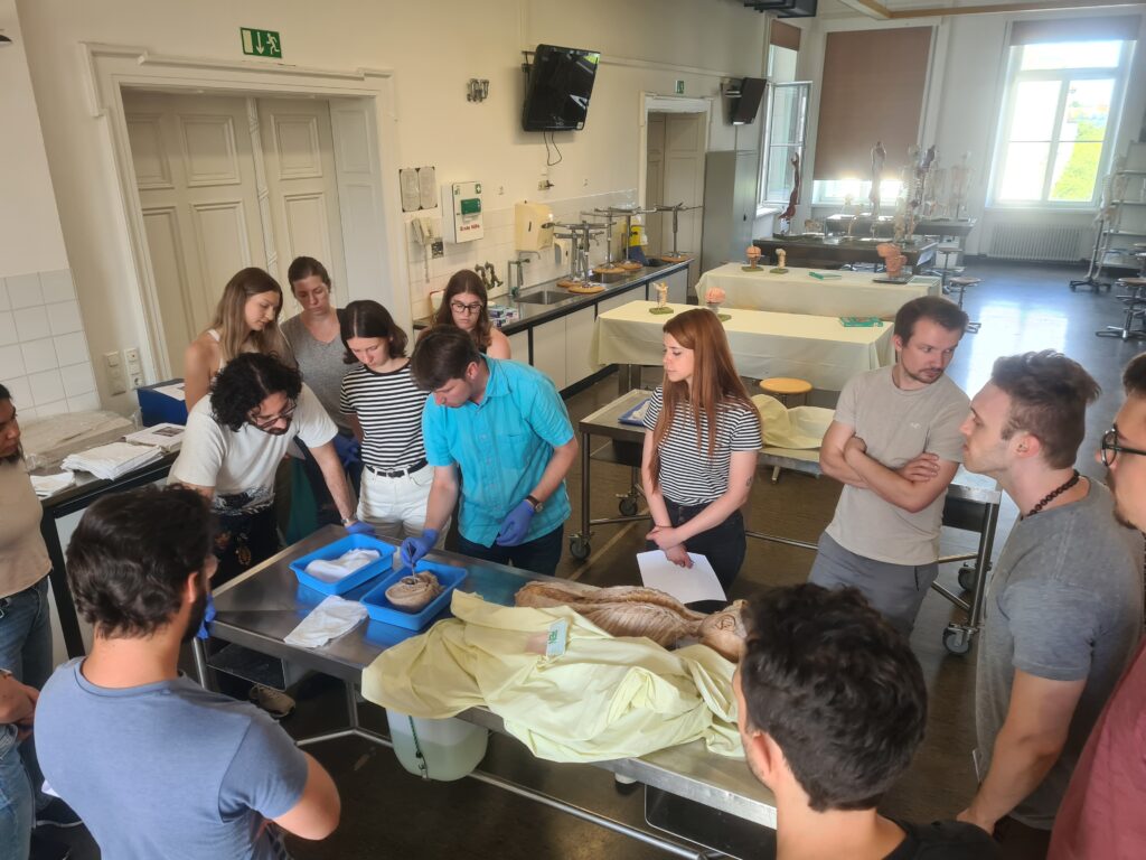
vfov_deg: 53.1
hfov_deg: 67.3
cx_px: 573
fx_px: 861
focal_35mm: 26
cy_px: 430
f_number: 1.8
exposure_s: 1/50
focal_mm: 5.4
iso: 64
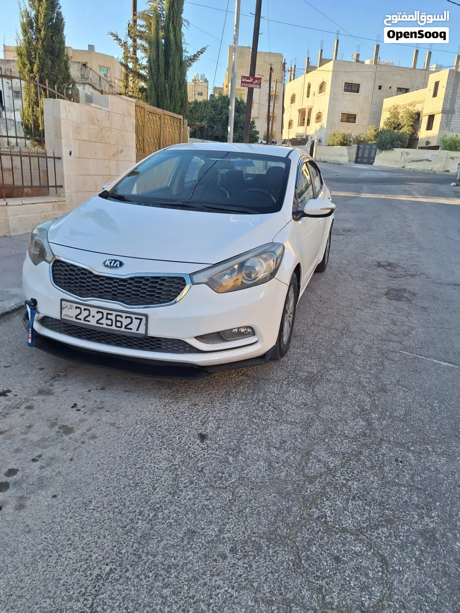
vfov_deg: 73.9
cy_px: 306
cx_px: 230
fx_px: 407
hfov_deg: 58.9
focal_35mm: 23
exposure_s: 1/658
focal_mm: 5.54
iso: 40
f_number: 1.8
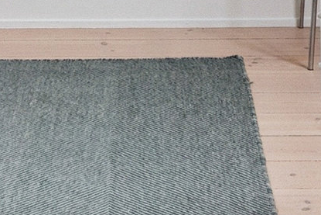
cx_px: 141
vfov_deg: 9.0
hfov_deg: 15.8
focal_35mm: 130
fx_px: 1160
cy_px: -372
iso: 400
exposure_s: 1/8
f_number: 10
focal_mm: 12
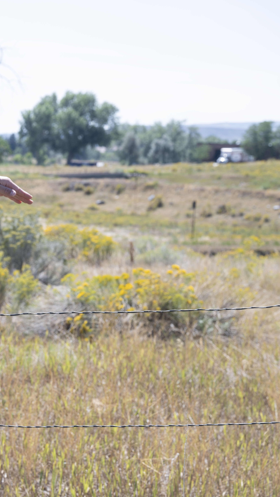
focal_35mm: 96
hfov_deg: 12.3
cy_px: 248
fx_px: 1267
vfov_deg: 22.2
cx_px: -50
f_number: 5.6
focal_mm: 61
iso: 64
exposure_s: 1/250
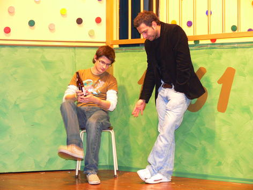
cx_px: 126
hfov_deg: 22.8
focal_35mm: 86
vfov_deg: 17.2
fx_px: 629
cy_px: 95
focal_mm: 18.1
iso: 320
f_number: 3.2
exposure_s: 1/30
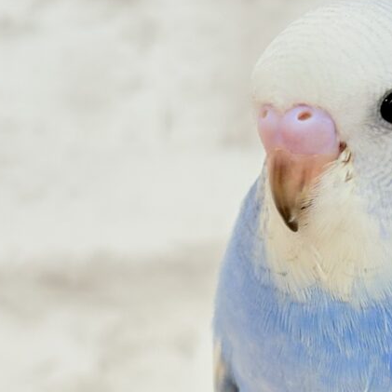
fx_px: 1678
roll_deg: +1.4
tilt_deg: -3.5
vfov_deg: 13.3
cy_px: 260
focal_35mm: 131
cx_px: 412
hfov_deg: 13.1
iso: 64
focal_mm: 5.96
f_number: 1.6
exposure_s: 1/100
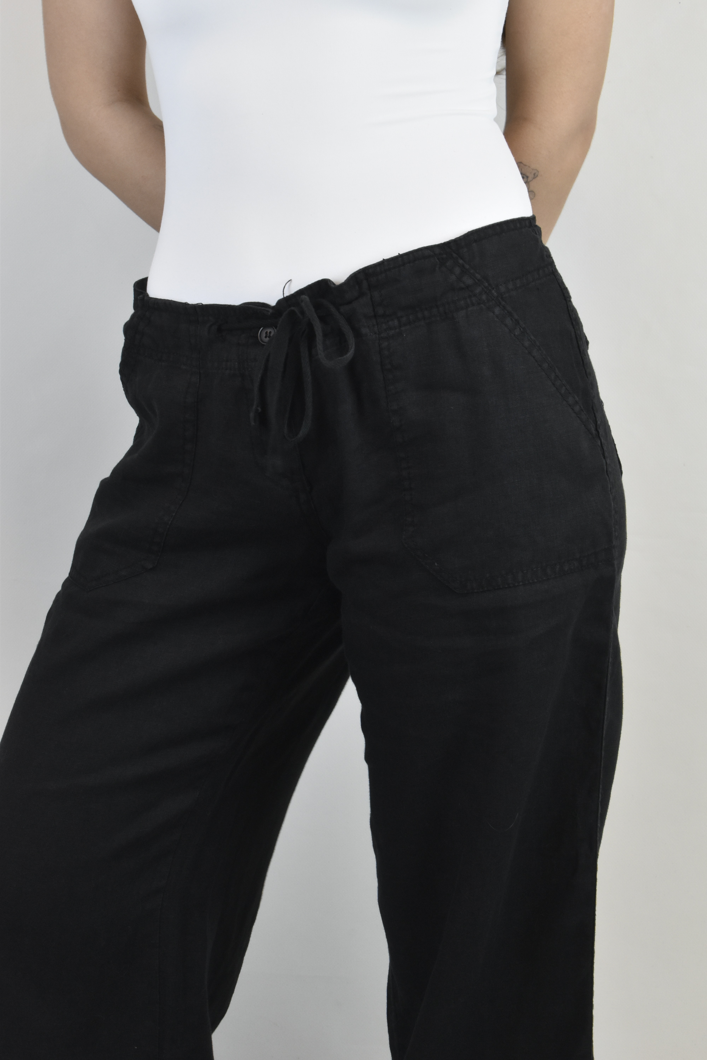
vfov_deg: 24.6
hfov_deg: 16.6
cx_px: 354
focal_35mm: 82
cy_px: 530
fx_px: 2430
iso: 1600
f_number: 18
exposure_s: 1/30
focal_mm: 55
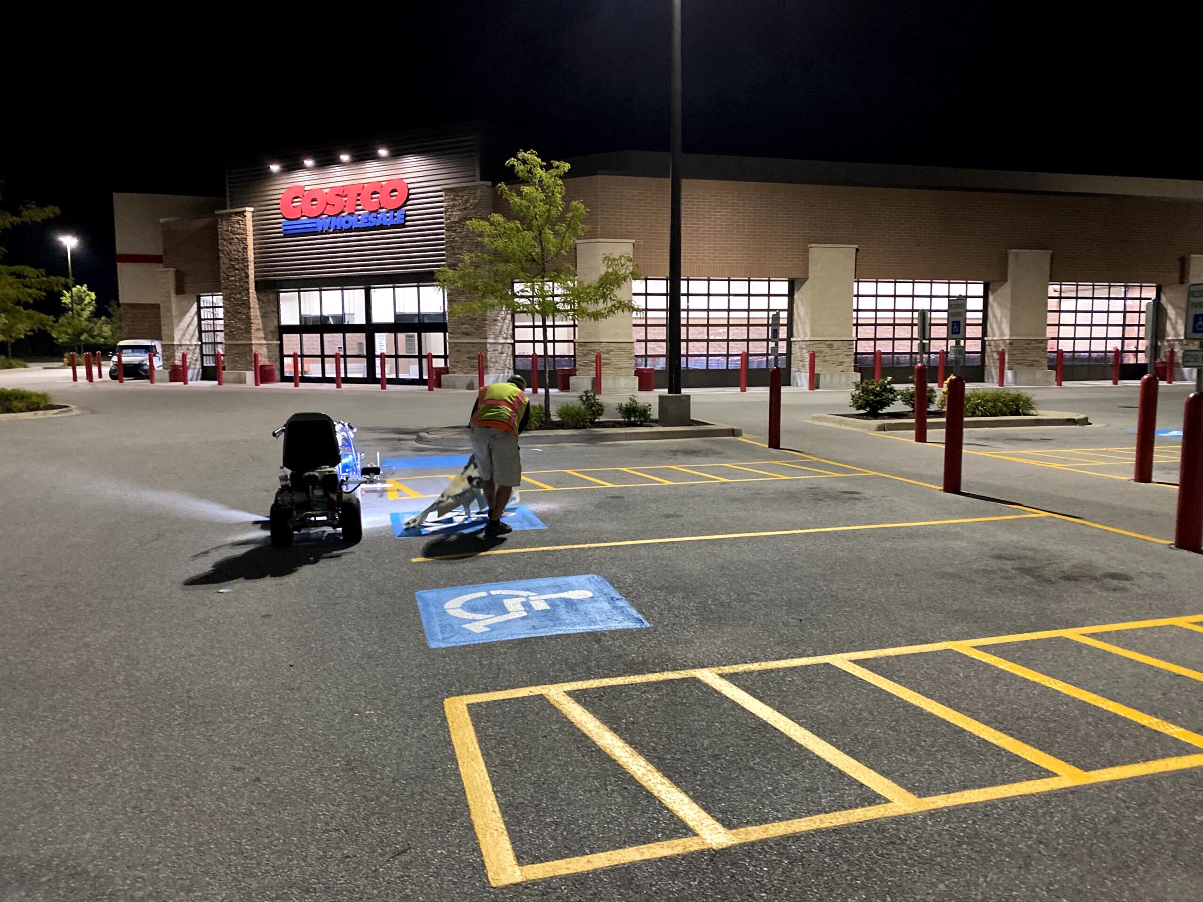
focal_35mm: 26
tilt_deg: -6.2
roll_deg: -0.9
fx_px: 904
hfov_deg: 67.3
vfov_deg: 53.1
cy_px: 451
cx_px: 602
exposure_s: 1/30
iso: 500
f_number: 1.8
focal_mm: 4.25
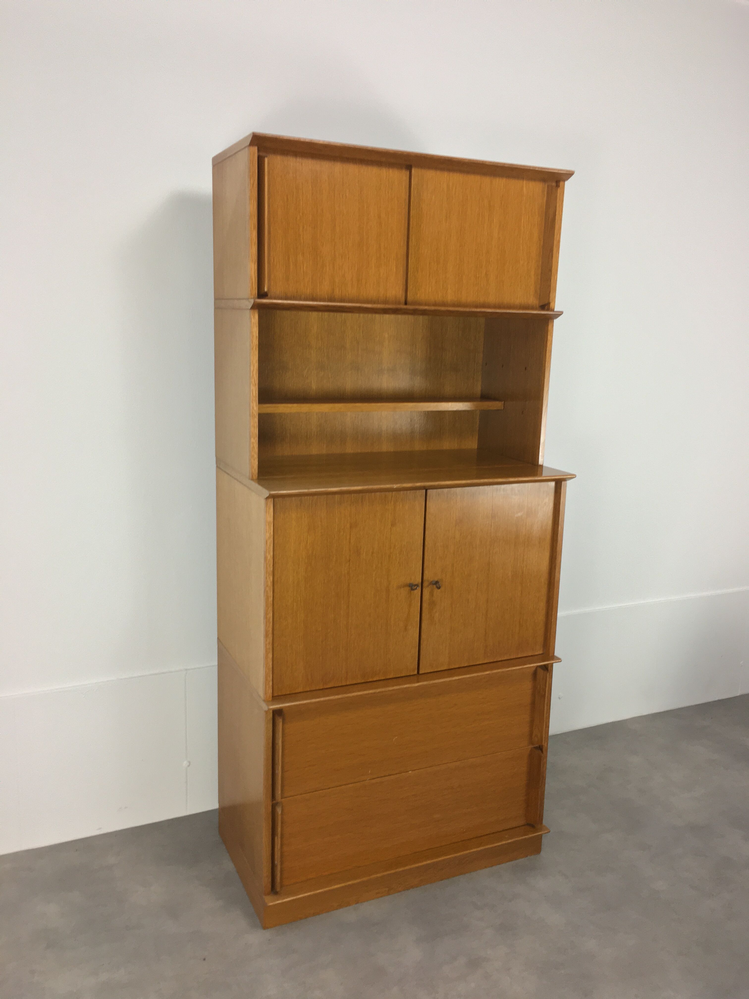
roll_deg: -1.4
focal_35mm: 29
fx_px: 837
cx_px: 374
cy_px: 500
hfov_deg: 48.2
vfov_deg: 61.7
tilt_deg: -10.5
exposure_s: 1/30
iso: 50
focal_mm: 4.15
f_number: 2.2
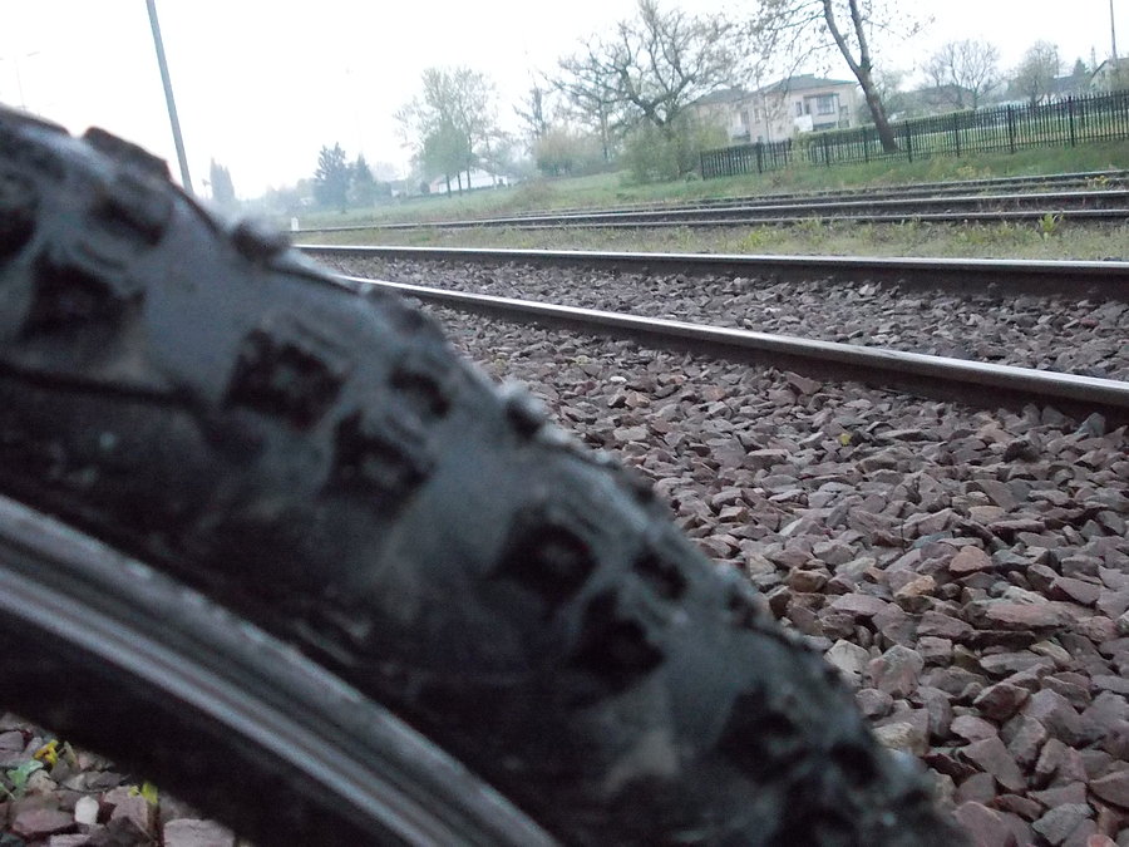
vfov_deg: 33.6
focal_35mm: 43
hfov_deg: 43.9
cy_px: 424
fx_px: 1402
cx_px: 564
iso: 800
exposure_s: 1/15
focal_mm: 6.1
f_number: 3.3
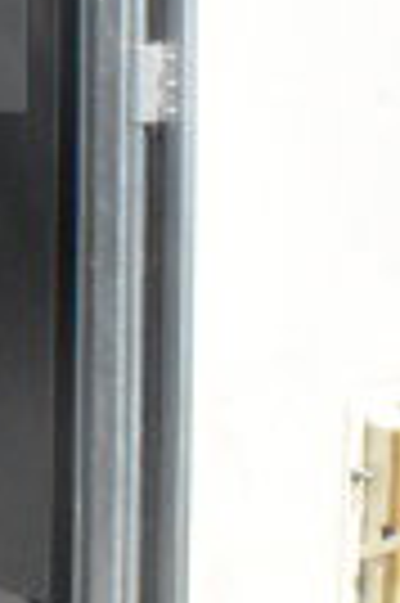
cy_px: -245
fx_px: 3091
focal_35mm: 185
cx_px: -481
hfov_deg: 7.1
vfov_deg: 10.8
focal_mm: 18
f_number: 13
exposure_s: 1/3200
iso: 6400
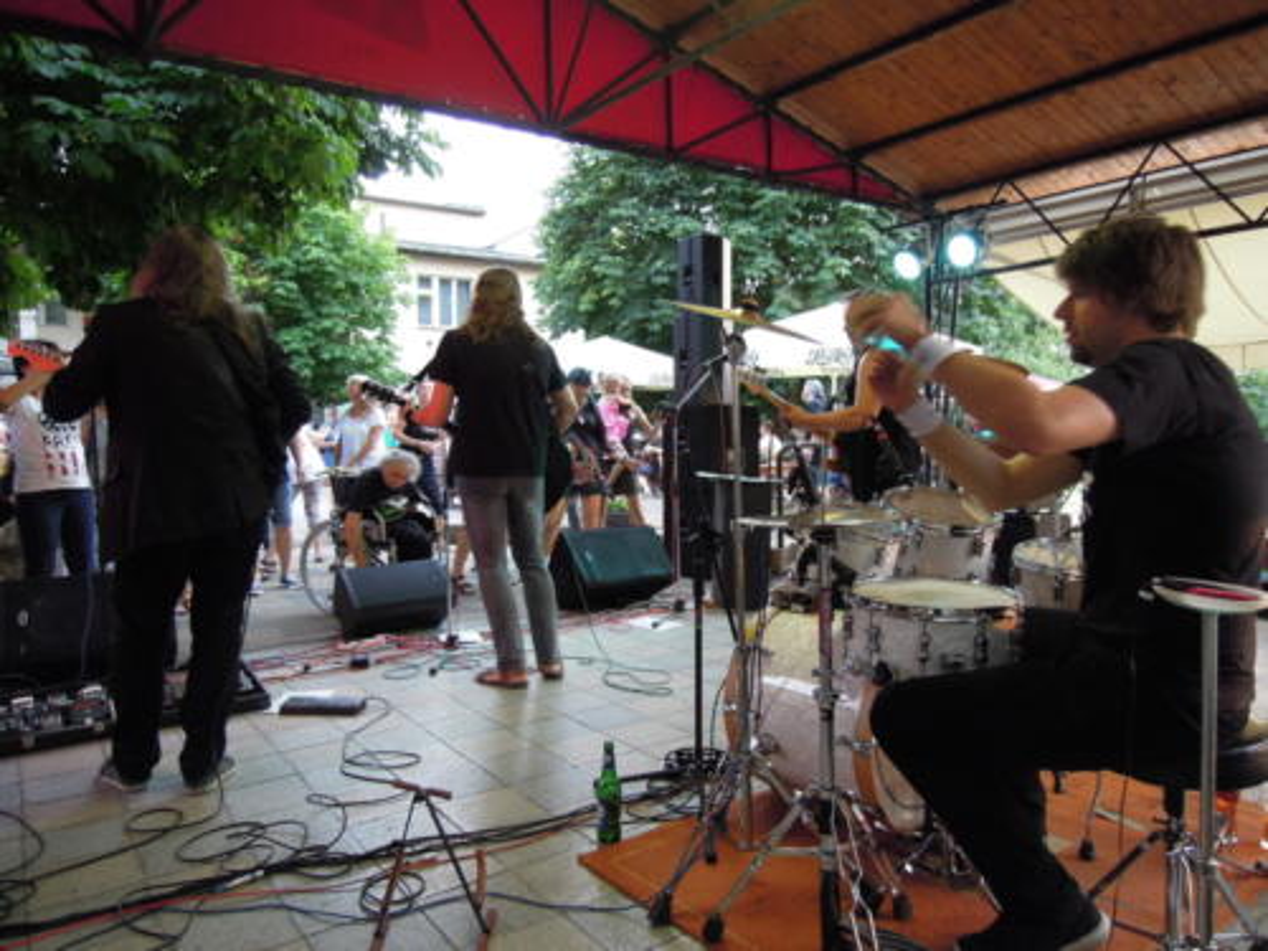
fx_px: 879
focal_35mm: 24
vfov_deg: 56.8
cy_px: 476
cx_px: 634
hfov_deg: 71.6
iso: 360
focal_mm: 4.3
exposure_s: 1/30
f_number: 2.5
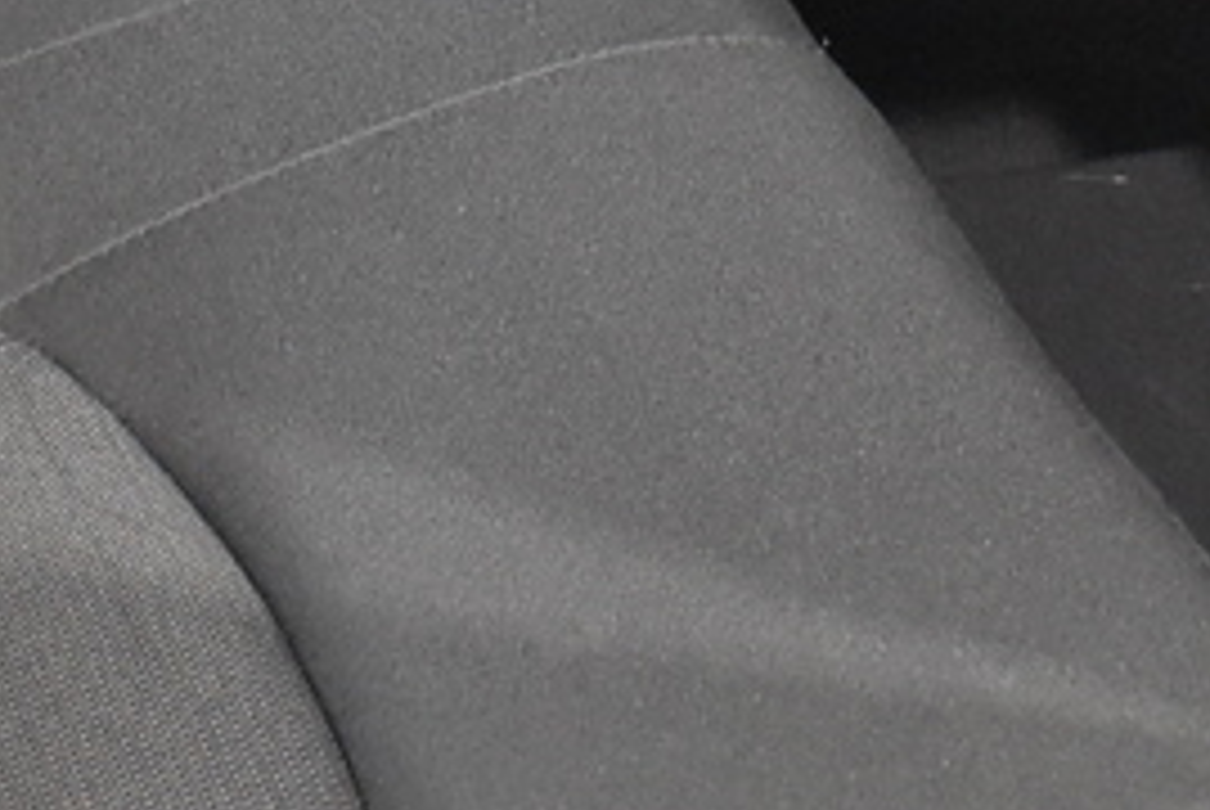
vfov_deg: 7.9
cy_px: -1130
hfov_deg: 12.7
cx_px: 675
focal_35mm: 162
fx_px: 5451
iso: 3200
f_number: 3.5
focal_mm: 18
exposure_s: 1/30
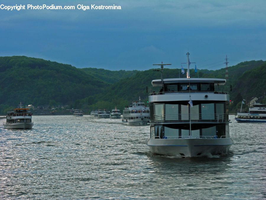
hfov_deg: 14.0
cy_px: 100
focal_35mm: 141
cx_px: 133
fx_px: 1083
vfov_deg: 10.5
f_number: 4.3
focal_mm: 35.9
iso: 50
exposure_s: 1/26
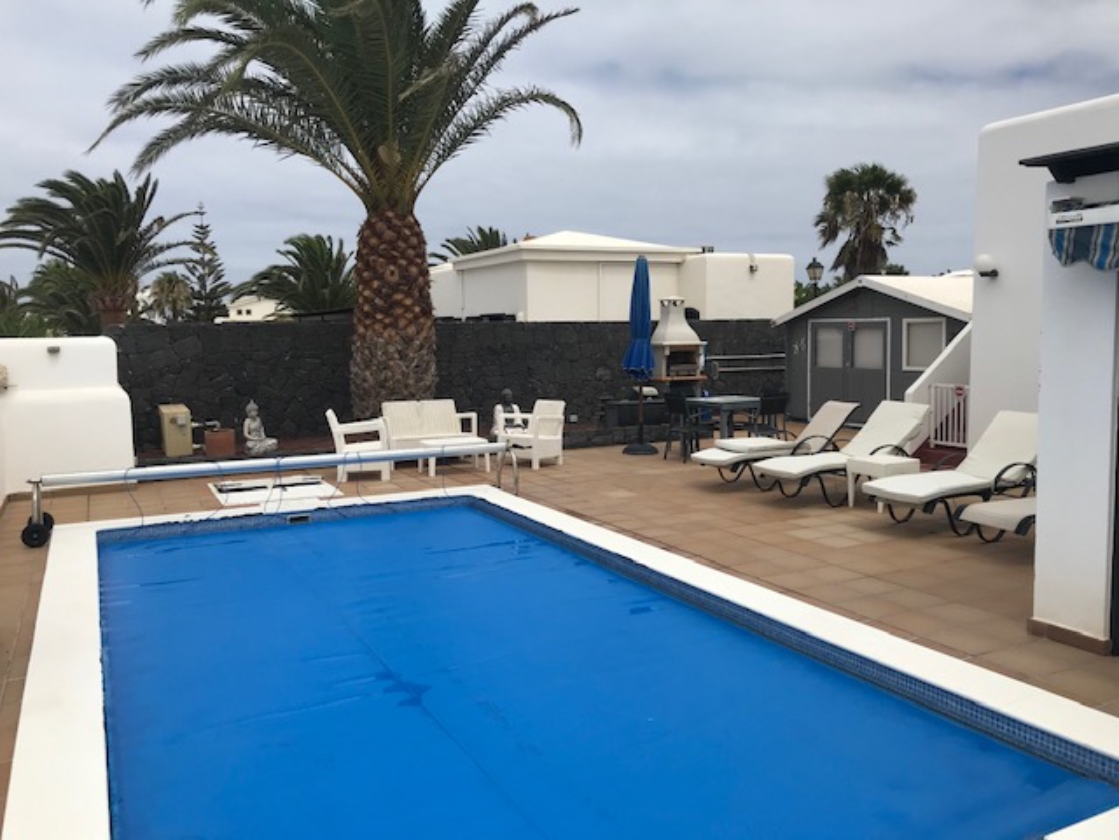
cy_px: 420
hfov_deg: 63.4
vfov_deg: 49.7
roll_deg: +0.9
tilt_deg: -5.6
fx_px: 905
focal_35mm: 28
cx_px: 560
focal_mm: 3.99
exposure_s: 1/4808
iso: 20
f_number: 1.8
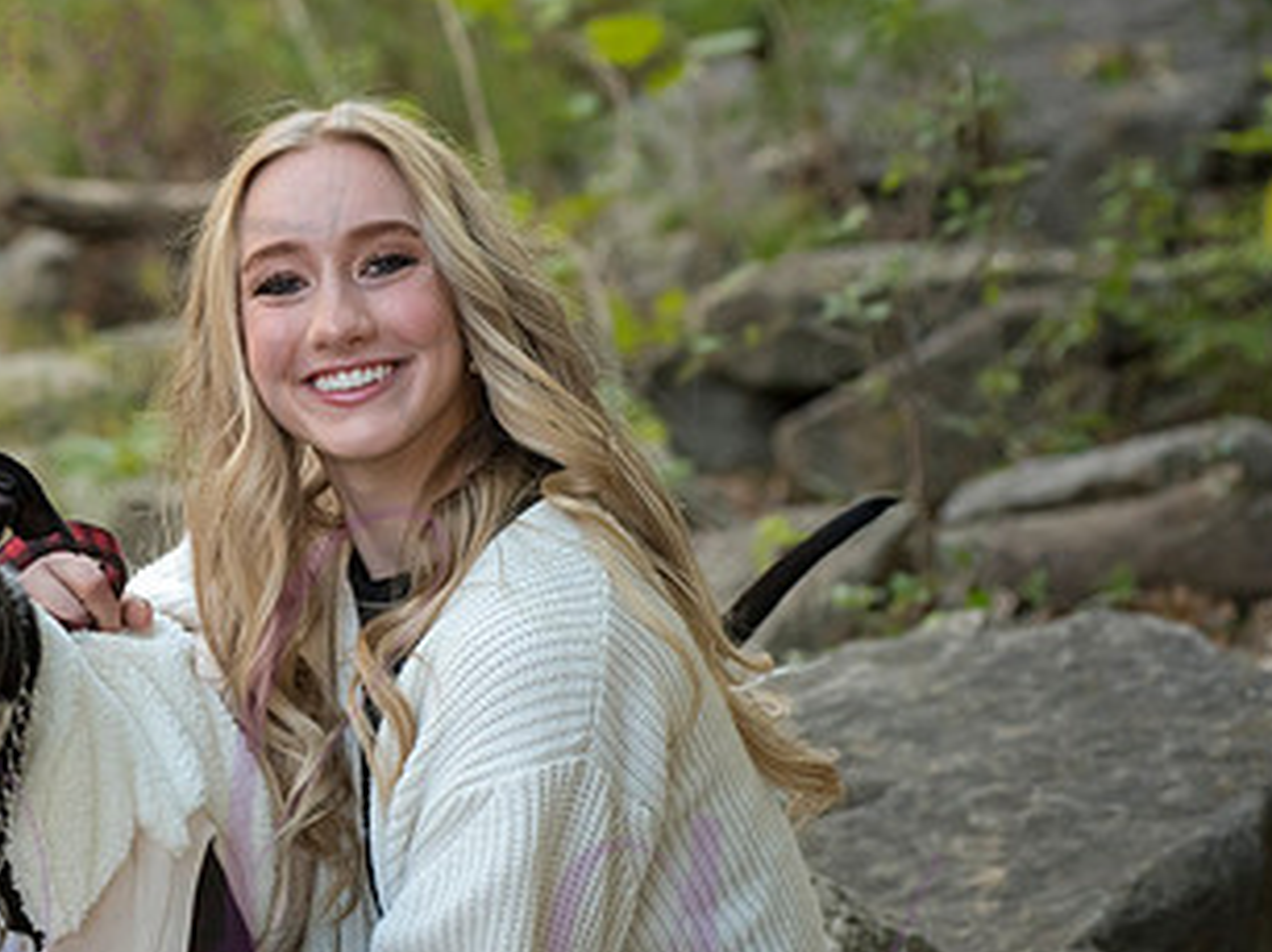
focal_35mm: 146
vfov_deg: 10.1
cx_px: 108
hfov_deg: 13.4
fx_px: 5361
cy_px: 592
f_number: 5
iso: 800
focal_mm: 80
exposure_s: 1/400
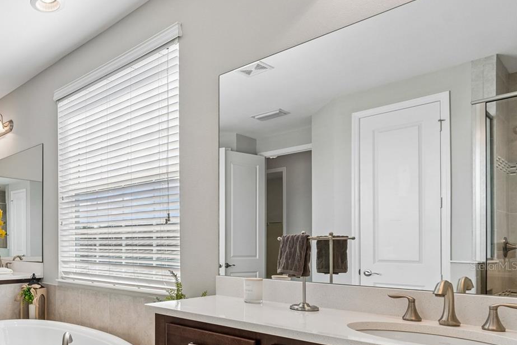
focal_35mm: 26
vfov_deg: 47.4
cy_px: 266
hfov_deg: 60.9
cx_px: 72
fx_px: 373
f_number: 7.1
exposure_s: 1/60
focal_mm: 10
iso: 100
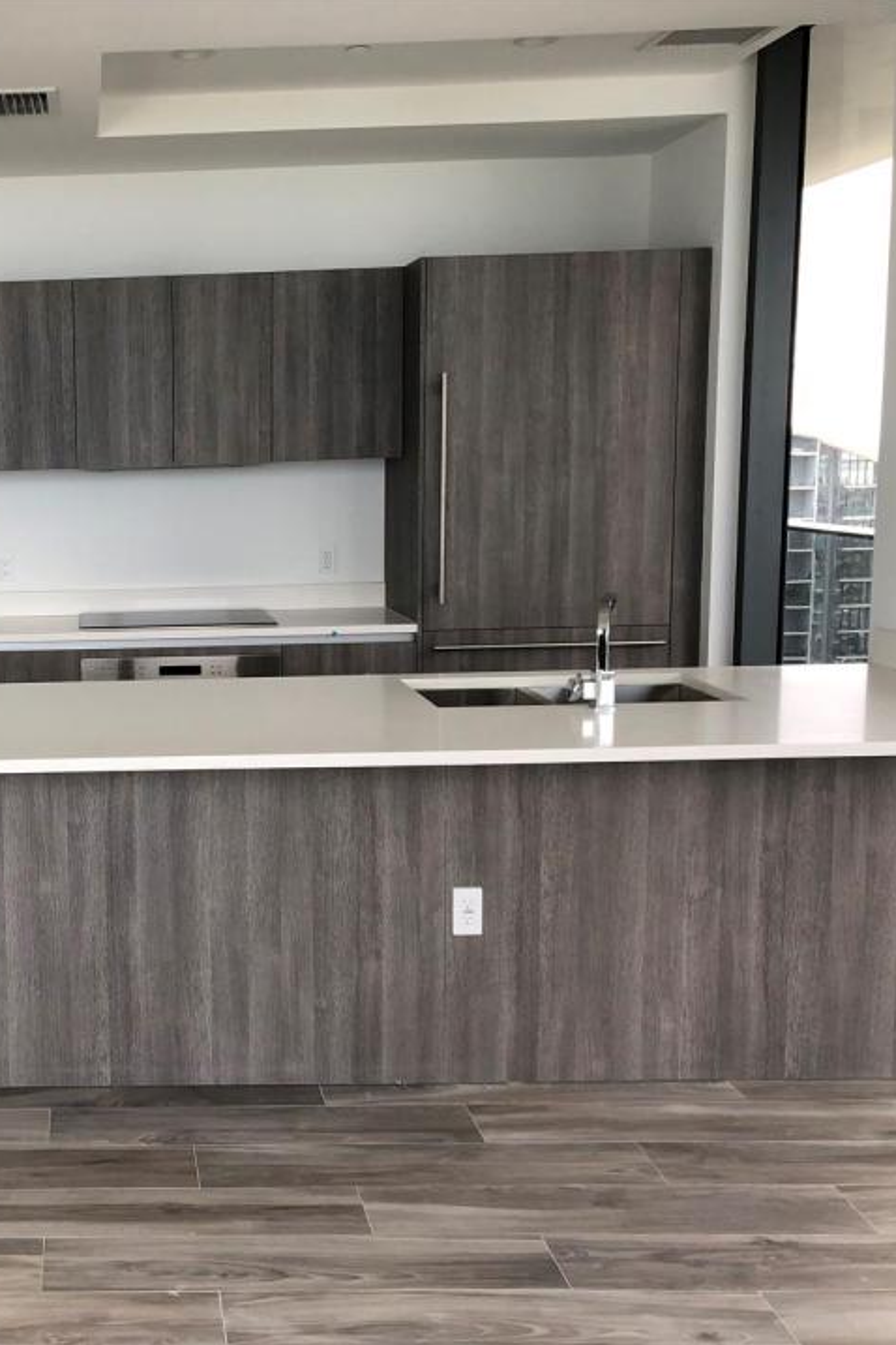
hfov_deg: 32.0
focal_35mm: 39
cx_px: 34
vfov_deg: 49.6
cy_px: 672
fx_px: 1456
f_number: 1.8
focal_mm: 4
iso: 40
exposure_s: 1/120
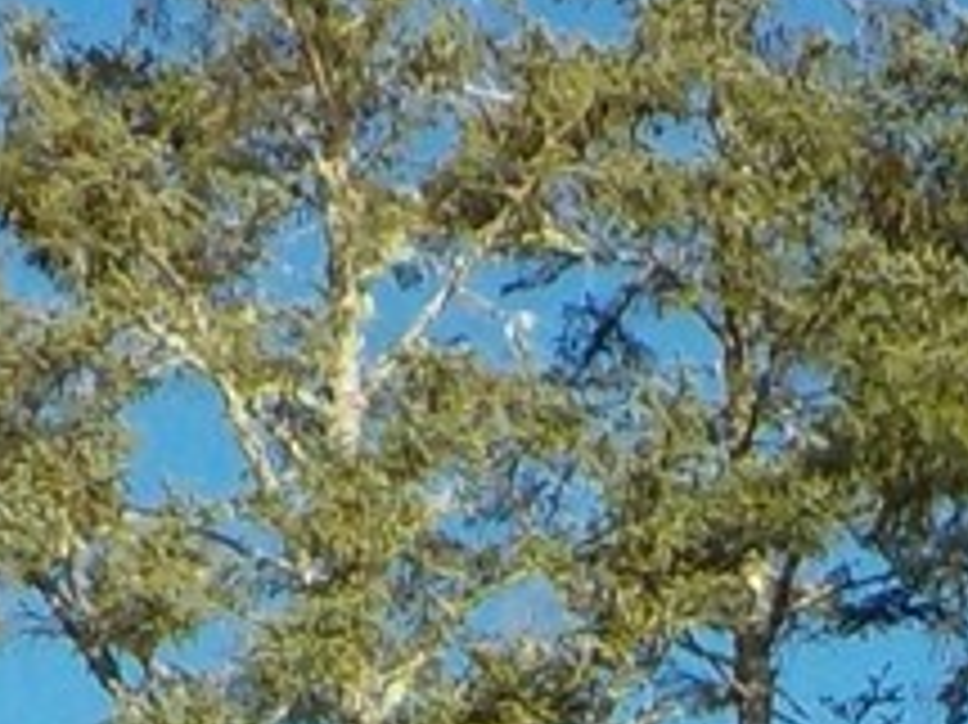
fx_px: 6232
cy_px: 2024
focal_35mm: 223
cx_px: 1175
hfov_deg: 8.8
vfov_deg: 6.2
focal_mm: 4.1
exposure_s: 1/1000
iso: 125
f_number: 3.3
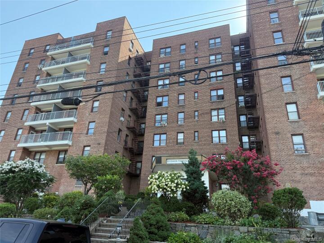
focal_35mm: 24
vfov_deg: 56.8
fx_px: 225
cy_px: 122
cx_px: 162
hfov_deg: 71.6
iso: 100
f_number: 1.78
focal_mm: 6.76
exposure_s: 1/689
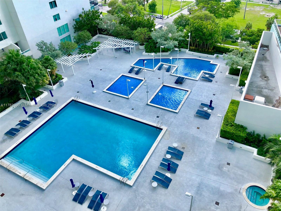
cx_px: 140
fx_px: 227
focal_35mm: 28
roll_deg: +3.4
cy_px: 106
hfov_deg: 63.4
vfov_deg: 49.7
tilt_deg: -37.9
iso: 20
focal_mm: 4
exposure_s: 1/607
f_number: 1.8
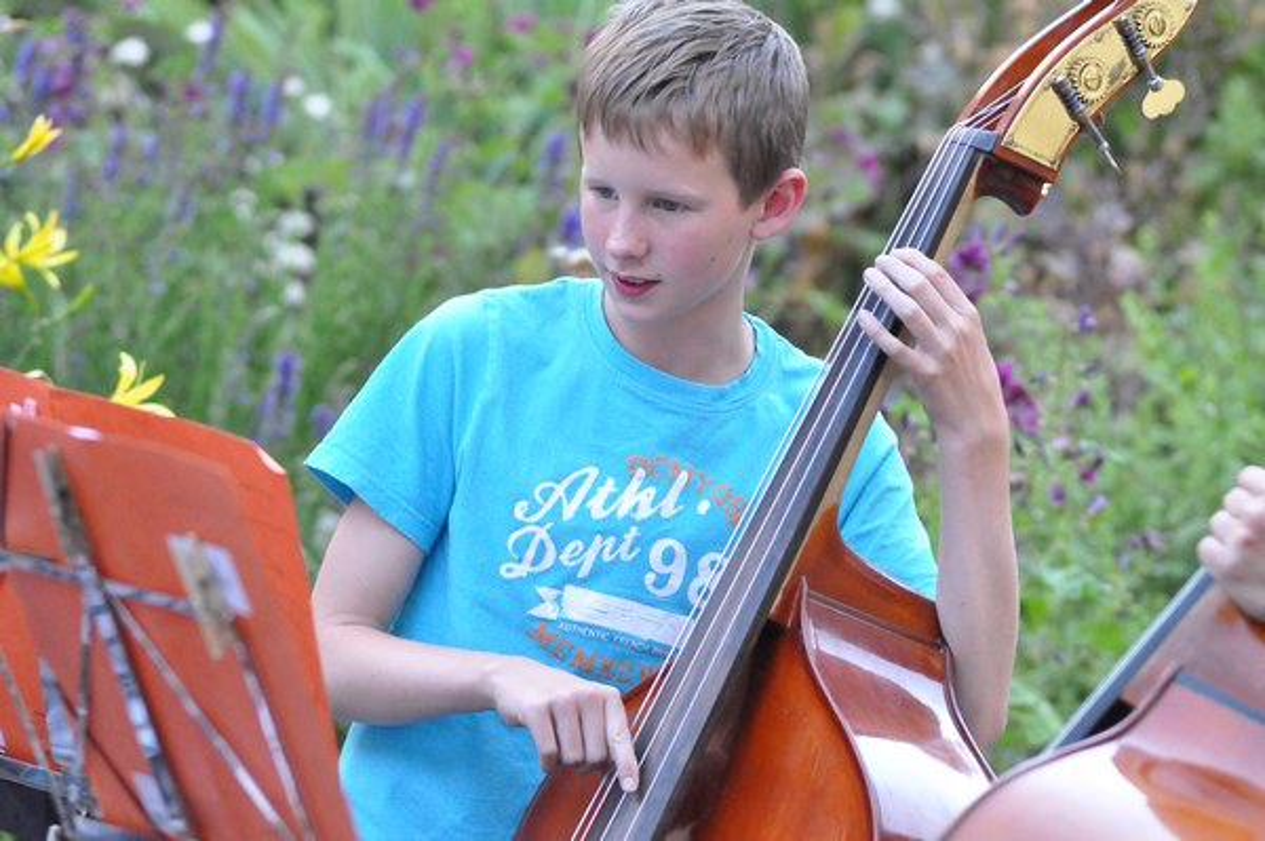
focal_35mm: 300
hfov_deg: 6.9
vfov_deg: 4.6
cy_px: 420
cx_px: 632
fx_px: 10533
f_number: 5
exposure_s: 1/1250
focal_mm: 200
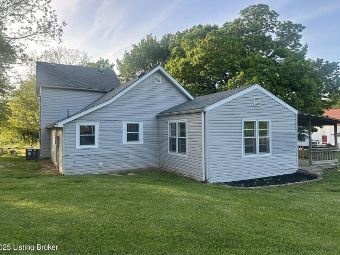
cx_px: 165
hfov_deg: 69.4
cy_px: 126
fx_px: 246
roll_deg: -0.1
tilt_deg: +0.9
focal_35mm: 25
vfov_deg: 54.9
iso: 80
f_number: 1.78
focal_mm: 6.86
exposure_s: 1/498
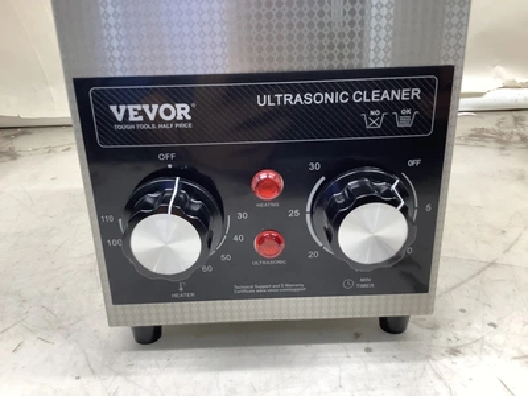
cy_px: 198
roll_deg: +2.3
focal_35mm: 31
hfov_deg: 58.4
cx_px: 264
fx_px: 473
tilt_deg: -23.8
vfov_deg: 45.4
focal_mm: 3.3
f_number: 2.4
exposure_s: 1/60
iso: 80
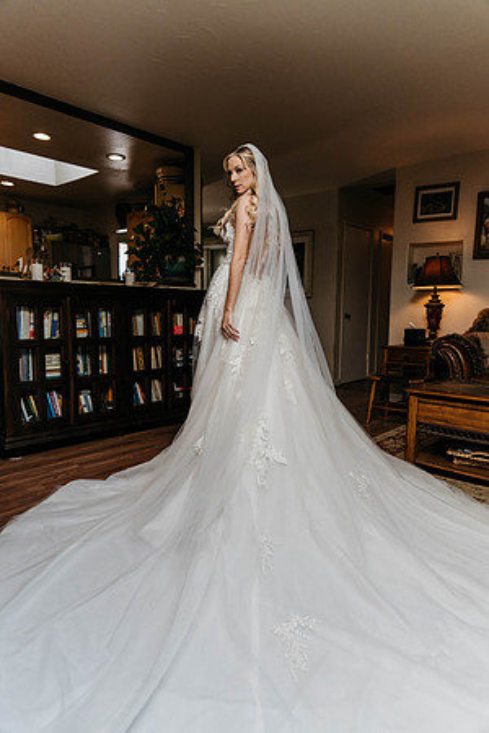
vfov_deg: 73.7
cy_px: 366
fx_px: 489
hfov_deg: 53.1
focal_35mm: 24
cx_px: 244
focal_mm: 24
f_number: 2.8
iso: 1000
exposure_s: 1/1000
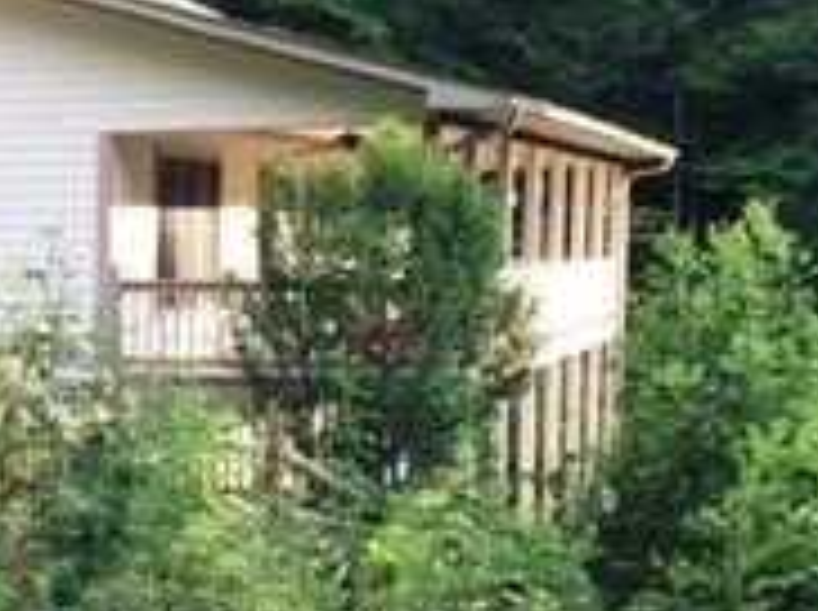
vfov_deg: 14.4
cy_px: 494
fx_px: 2407
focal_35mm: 102
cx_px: -261
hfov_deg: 18.0
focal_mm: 4.15
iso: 25
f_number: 2.2
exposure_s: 1/120
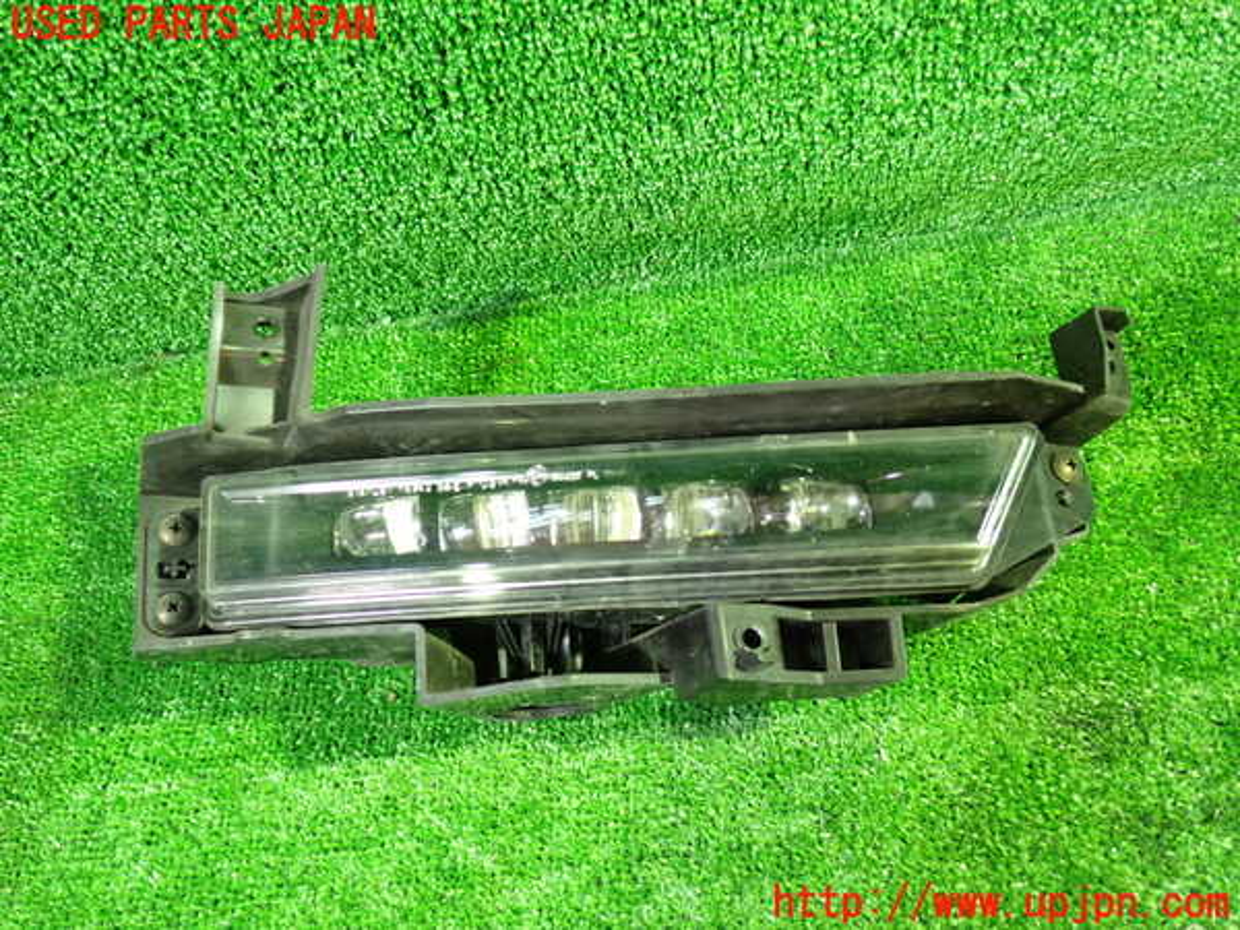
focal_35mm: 30
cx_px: 620
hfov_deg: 60.0
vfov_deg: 46.8
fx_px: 1075
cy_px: 465
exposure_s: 1/20
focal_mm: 5.4
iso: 800
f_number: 2.3
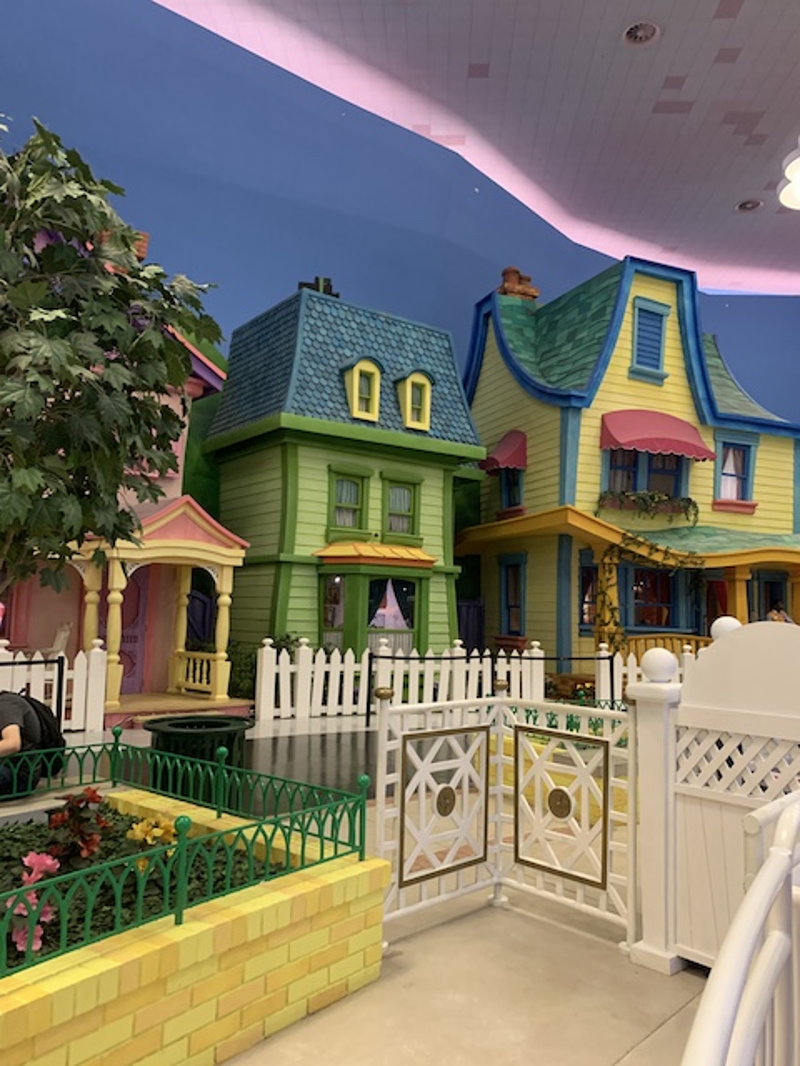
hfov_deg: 53.1
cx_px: 400
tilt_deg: +4.5
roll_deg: -1.5
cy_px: 533
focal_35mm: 26
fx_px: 801
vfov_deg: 67.3
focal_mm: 4.25
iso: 320
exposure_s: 1/50
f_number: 1.8
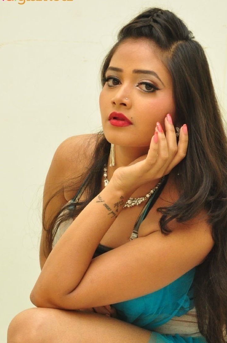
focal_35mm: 117
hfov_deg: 11.7
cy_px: 264
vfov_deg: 17.4
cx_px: 153
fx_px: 1111
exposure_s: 1/125
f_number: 8
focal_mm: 48
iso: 1600
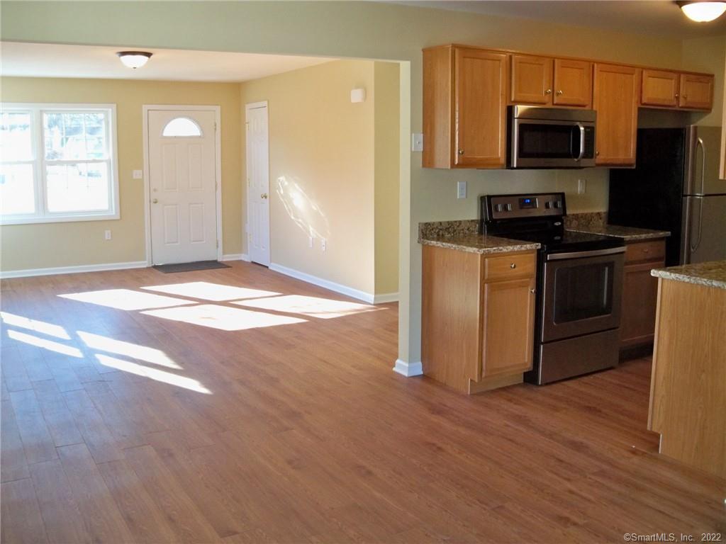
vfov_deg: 40.7
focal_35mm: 35
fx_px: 734
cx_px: 363
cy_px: 272
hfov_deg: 52.6
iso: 160
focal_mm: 6.2
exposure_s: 1/30
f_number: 3.5
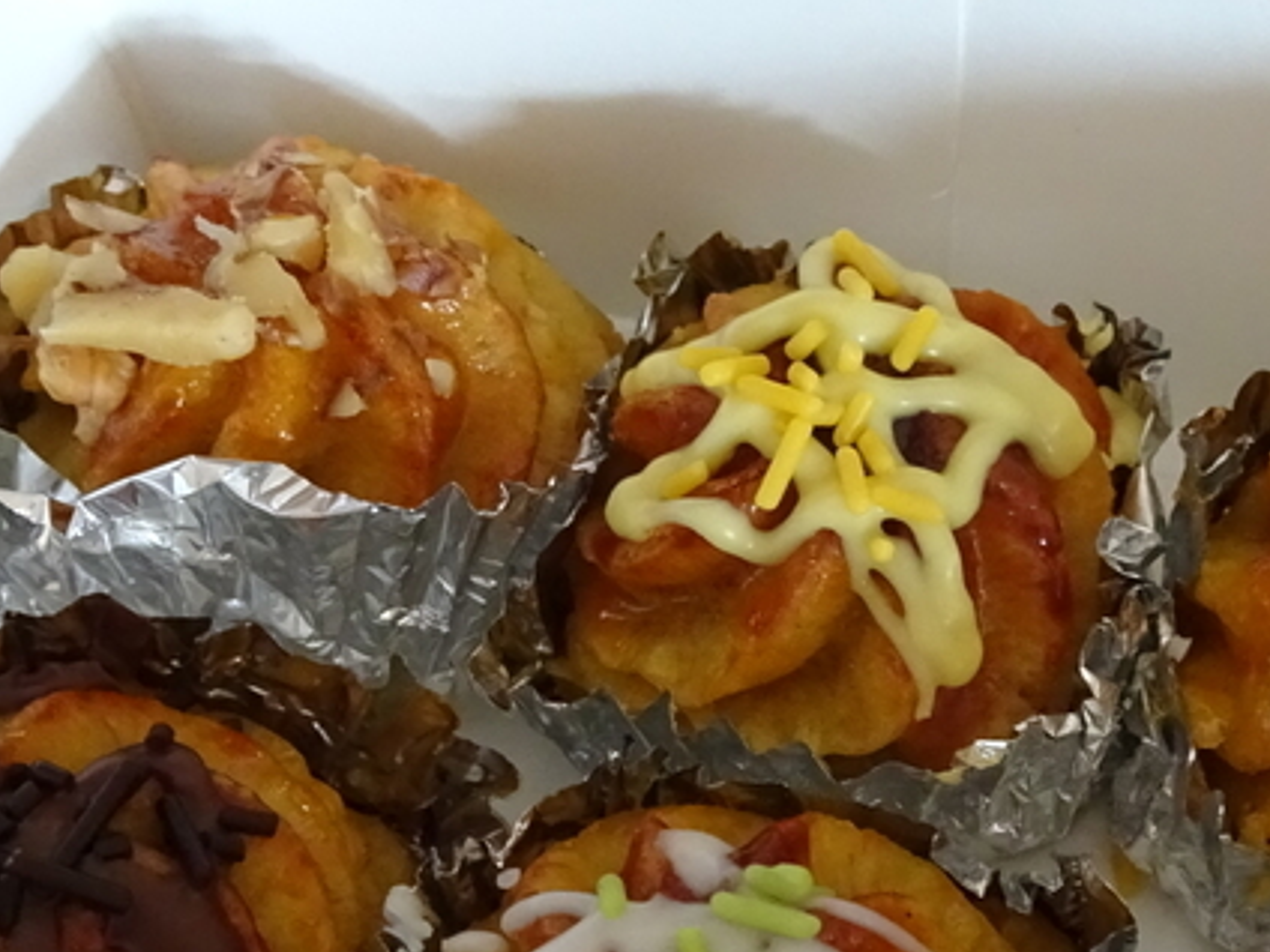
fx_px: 2128
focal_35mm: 58
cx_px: 881
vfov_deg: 24.7
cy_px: 811
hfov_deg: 32.9
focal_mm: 4.1
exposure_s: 1/13
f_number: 3.5
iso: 800
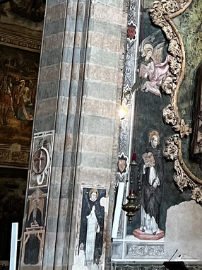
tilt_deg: +21.2
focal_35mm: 109
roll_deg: +0.9
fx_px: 849
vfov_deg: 17.1
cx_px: 304
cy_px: -66
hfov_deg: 12.9
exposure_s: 1/60
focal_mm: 5.7
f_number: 1.5
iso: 320
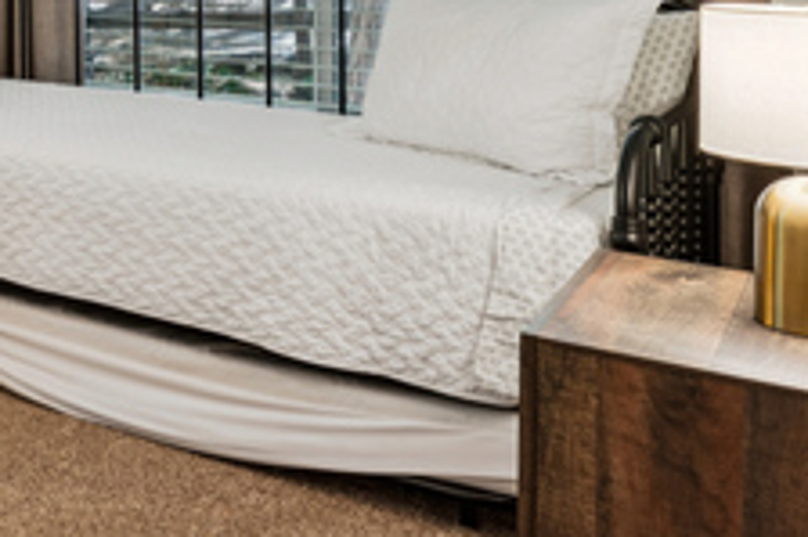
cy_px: -83
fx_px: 1293
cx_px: -386
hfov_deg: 26.1
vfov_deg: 22.0
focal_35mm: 58
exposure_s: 1
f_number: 13
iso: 100
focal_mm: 17.2
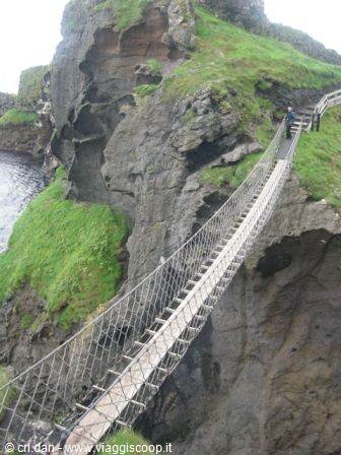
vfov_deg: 51.4
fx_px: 473
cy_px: 228
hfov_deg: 39.7
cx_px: 170
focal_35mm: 36
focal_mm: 7.5
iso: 64
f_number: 3.4
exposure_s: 1/74.8
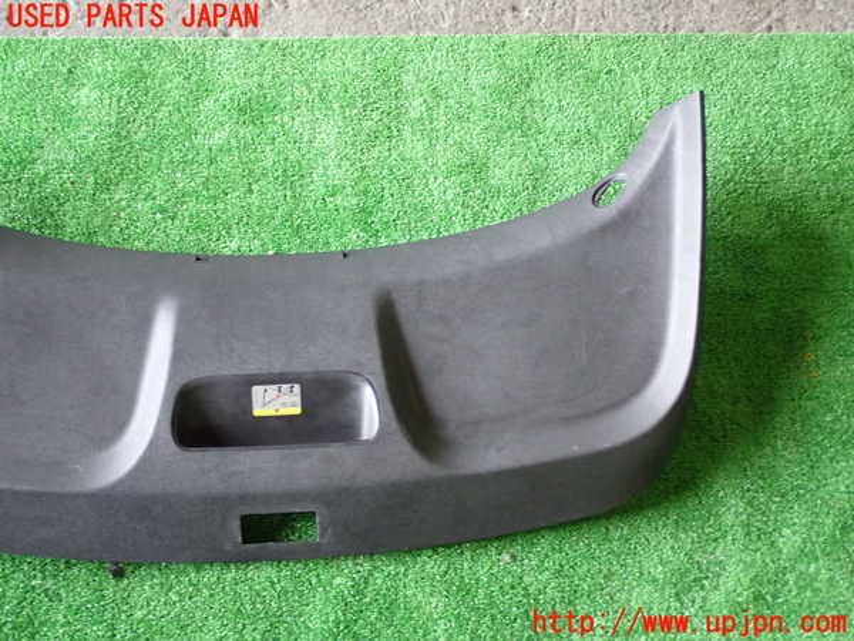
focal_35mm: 44
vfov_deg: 32.9
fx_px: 1086
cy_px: 320
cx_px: 427
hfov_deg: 42.9
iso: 640
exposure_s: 1/40
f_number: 2.9
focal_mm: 7.84
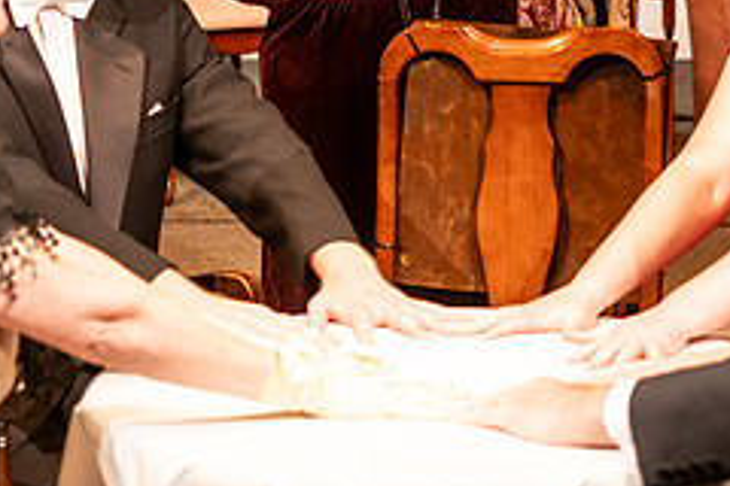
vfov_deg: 10.6
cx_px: 408
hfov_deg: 16.0
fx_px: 2595
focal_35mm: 128
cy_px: -56
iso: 1000
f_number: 2
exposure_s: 1/250
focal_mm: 35
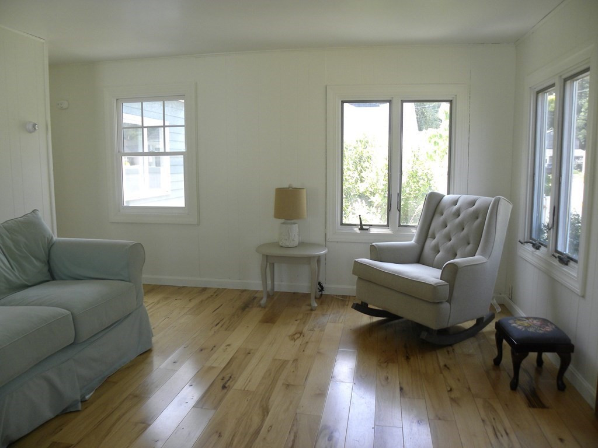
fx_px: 449
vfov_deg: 53.1
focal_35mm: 26
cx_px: 299
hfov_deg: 67.3
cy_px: 224
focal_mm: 4.6
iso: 98
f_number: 2.8
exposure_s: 1/62.7
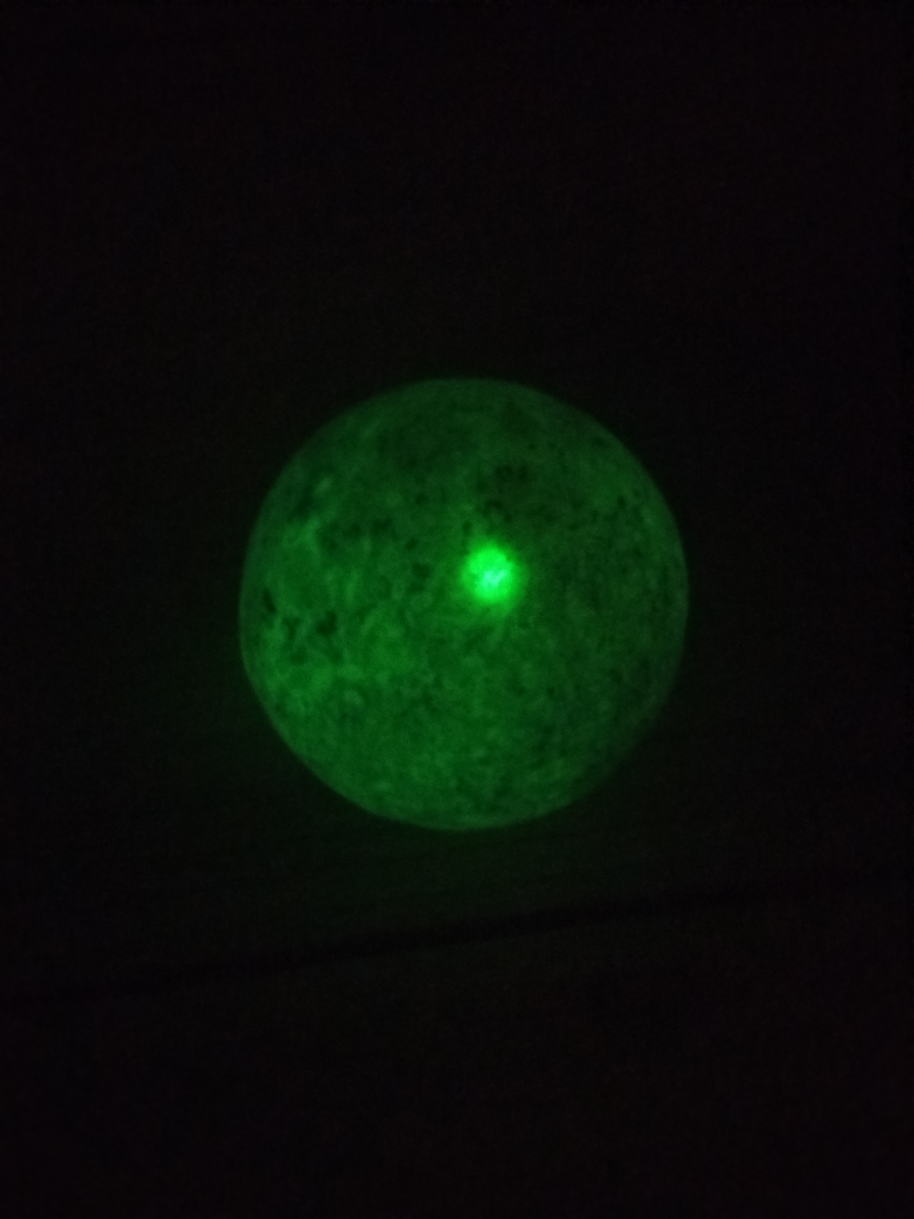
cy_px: 610
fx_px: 1690
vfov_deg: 39.7
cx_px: 457
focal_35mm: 48
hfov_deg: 30.3
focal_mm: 5.31
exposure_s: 1/15
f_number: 1.7
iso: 12800
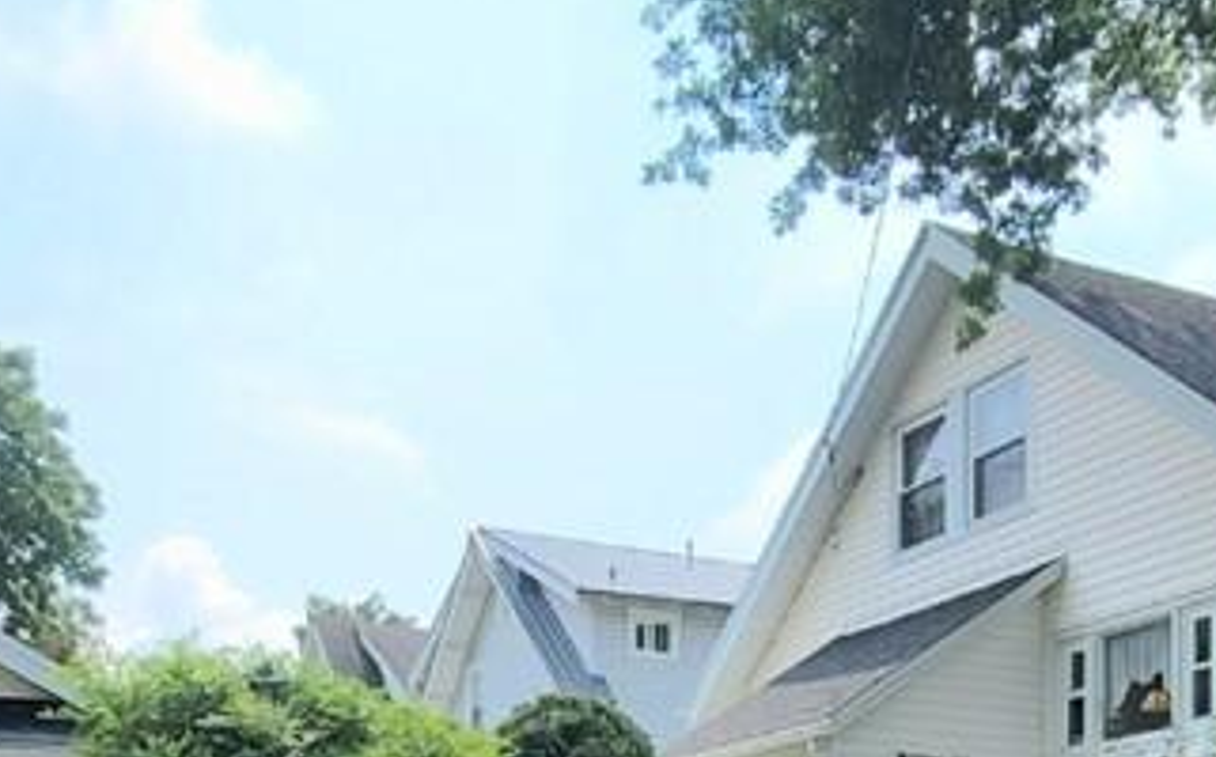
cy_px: 1003
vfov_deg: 25.0
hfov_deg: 45.2
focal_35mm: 44
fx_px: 1457
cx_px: 545
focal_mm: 2.2
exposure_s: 1/2500
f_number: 2.2
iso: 64
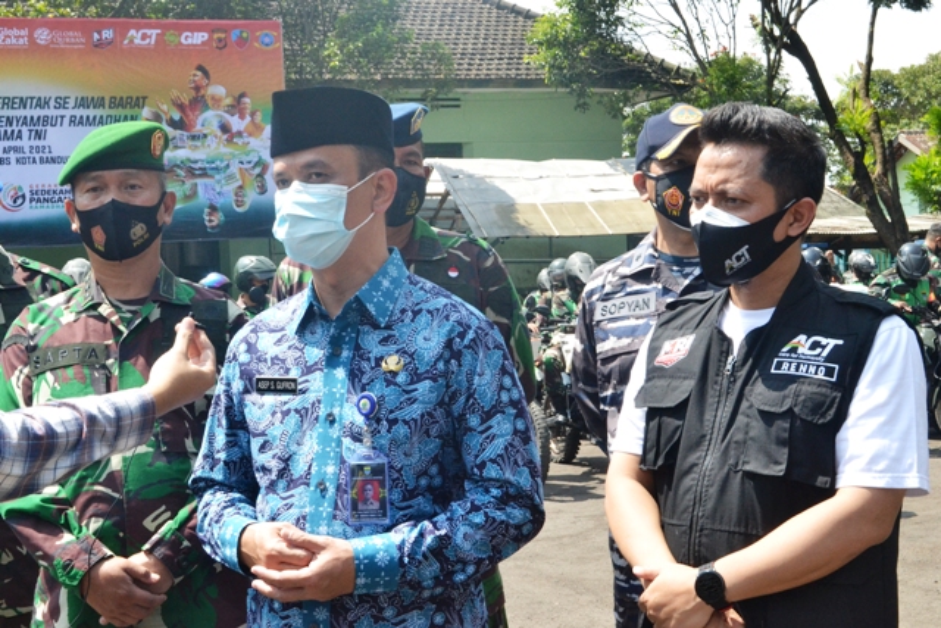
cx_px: 470
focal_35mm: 52
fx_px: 1373
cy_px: 314
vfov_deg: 25.8
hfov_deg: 37.8
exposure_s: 1/250
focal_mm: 35
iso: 1600
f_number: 16
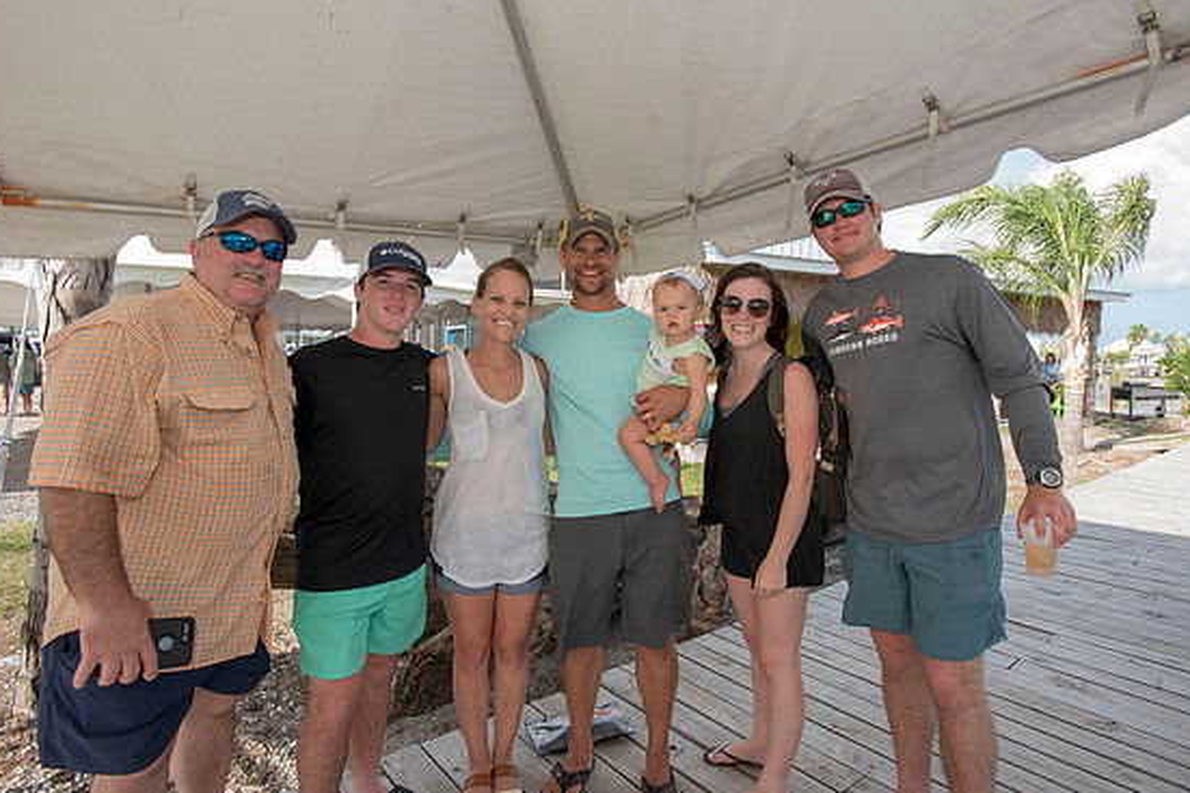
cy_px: 379
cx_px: 598
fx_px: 661
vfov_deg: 61.9
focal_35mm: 20
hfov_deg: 84.0
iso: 250
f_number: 5.6
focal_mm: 19
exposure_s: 1/250
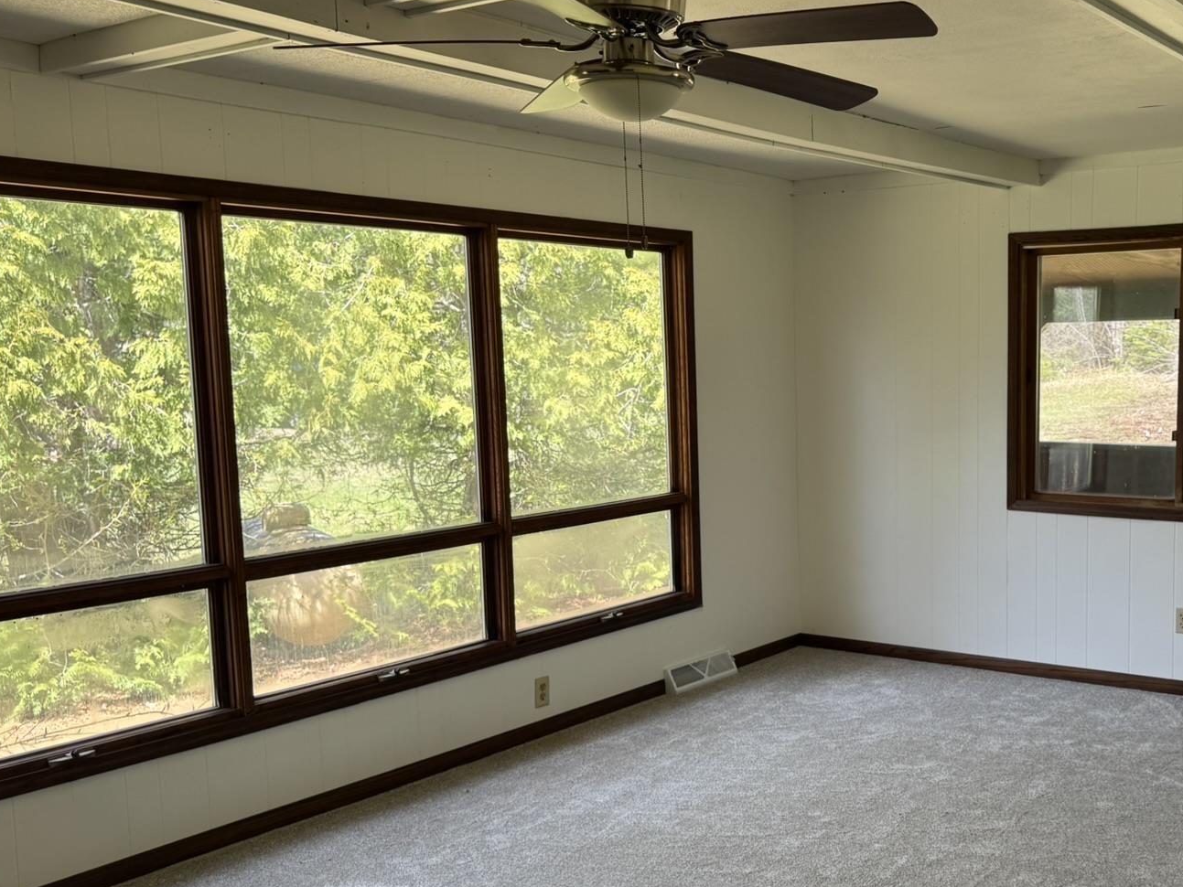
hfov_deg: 47.4
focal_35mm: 38
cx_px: 867
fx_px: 1299
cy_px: 502
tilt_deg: -7.3
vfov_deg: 37.7
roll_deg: -0.4
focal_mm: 6.76
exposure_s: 1/121
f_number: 1.78
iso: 50
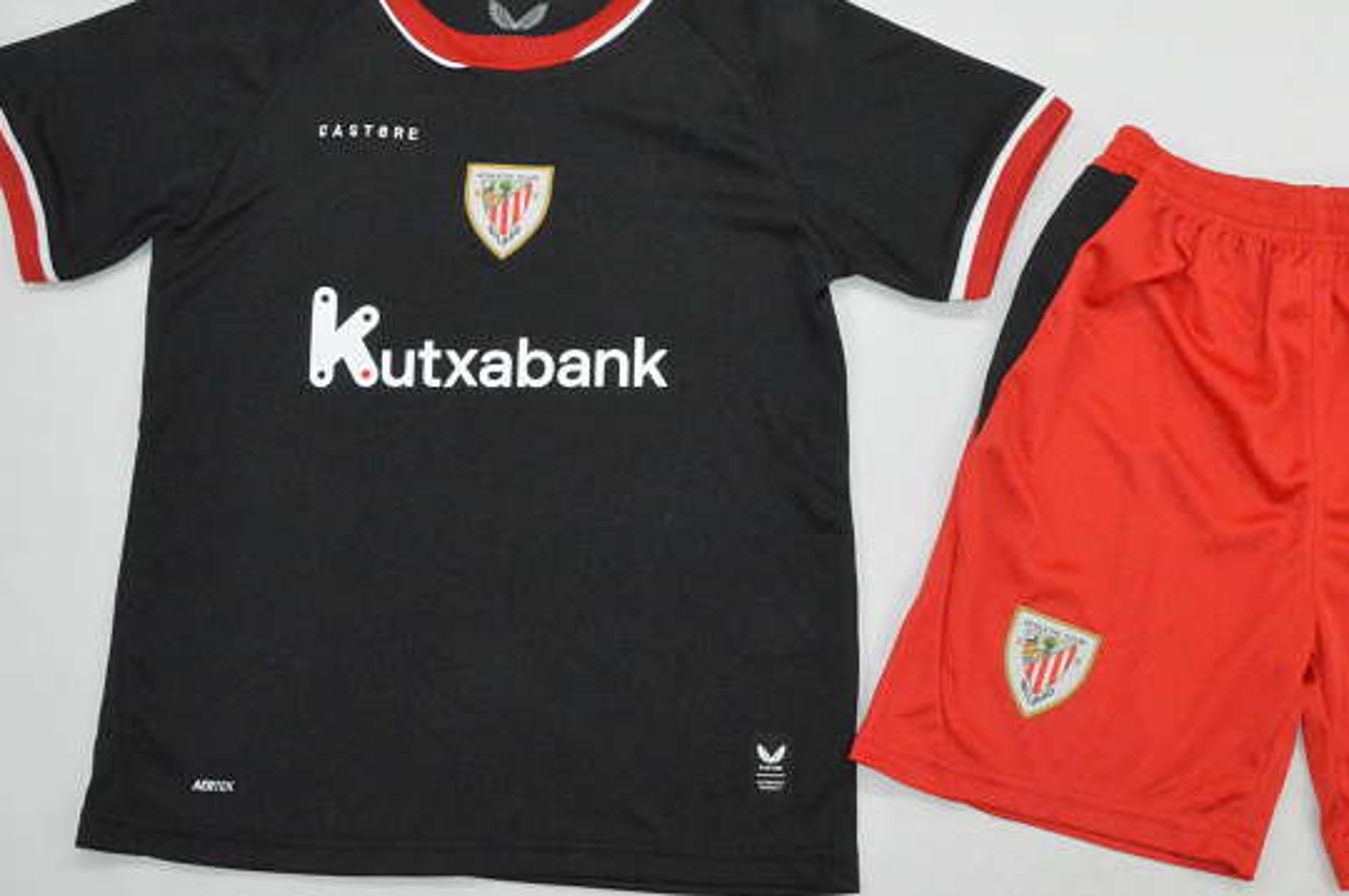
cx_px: 834
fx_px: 1497
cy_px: 379
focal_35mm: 40
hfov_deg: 48.1
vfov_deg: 33.3
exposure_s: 1/160
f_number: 22
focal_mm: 18
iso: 6400
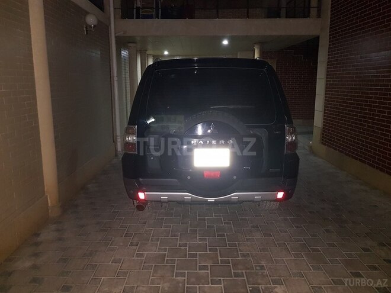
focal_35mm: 26
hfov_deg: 67.3
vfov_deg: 53.1
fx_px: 294
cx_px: 196
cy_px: 146
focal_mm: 4.2
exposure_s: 1/10
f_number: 1.7
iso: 320
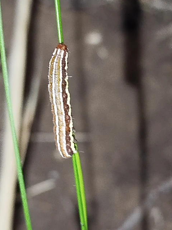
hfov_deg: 14.2
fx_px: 689
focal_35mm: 104
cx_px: 86
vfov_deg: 18.9
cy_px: 115
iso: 250
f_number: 1.7
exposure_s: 1/33
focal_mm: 5.31
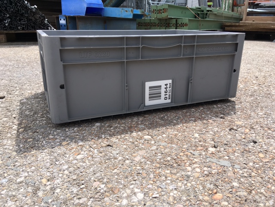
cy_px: 104
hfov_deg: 61.7
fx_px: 230
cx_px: 138
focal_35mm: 29
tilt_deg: -18.9
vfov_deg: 48.2
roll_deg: -0.7
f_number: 2.2
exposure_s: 1/999
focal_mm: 4.15
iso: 25
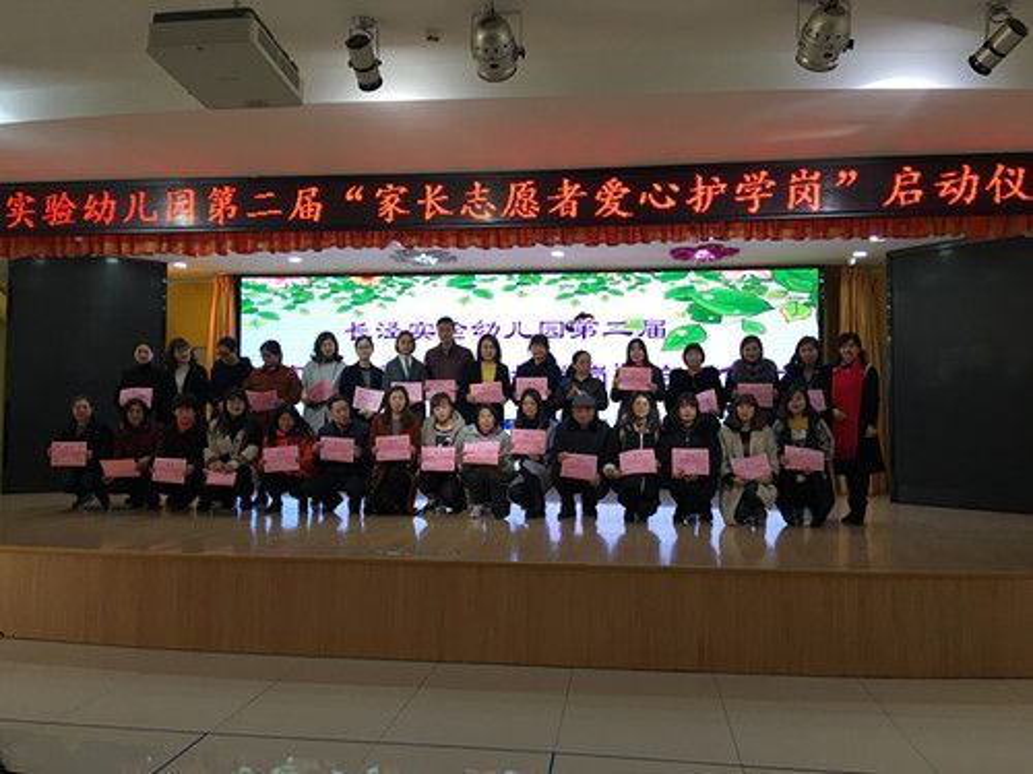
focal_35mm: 29
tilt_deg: +2.5
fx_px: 865
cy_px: 387
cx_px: 516
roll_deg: -0.7
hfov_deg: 61.7
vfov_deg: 48.2
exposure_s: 1/33
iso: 32
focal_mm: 4.15
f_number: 2.2
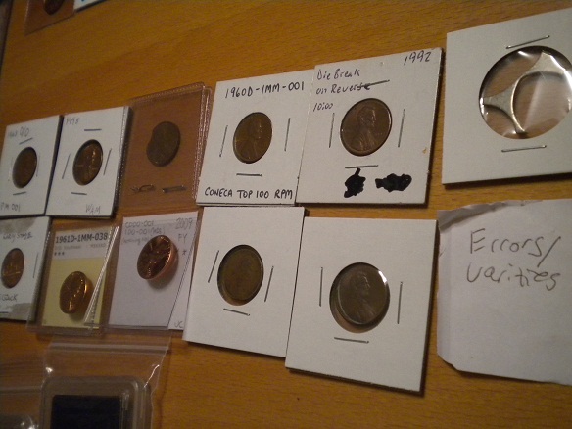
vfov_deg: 35.1
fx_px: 677
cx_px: 286
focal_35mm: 41
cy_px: 214
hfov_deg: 45.8
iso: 400
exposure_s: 1/39.1
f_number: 3.5
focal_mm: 7.4
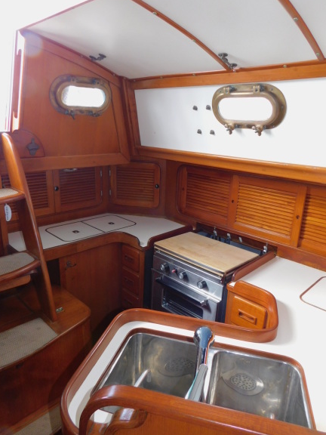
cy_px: 224
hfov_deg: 54.9
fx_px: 314
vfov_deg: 69.4
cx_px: 165
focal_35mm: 25
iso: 200
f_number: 3
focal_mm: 4.1
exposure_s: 1/30
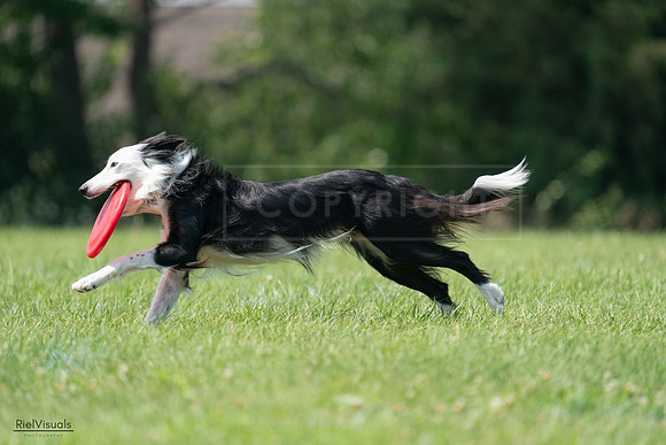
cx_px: 333
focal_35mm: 493
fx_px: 9122
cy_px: 222
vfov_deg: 2.8
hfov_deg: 4.2
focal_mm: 493
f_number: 6.3
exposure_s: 1/4000
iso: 1600
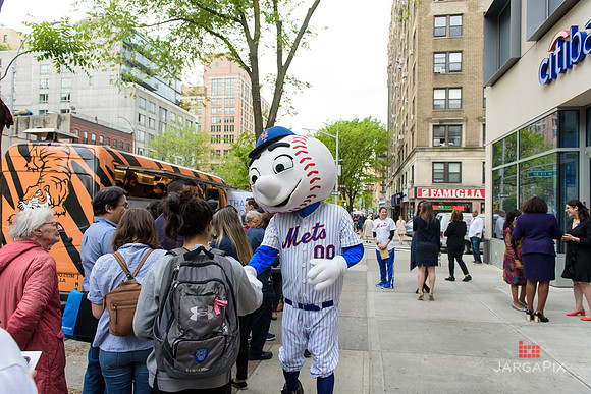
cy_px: 197
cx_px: 296
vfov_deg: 53.2
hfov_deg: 73.7
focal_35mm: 24
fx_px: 394
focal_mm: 24
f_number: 4
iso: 200
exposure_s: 1/250
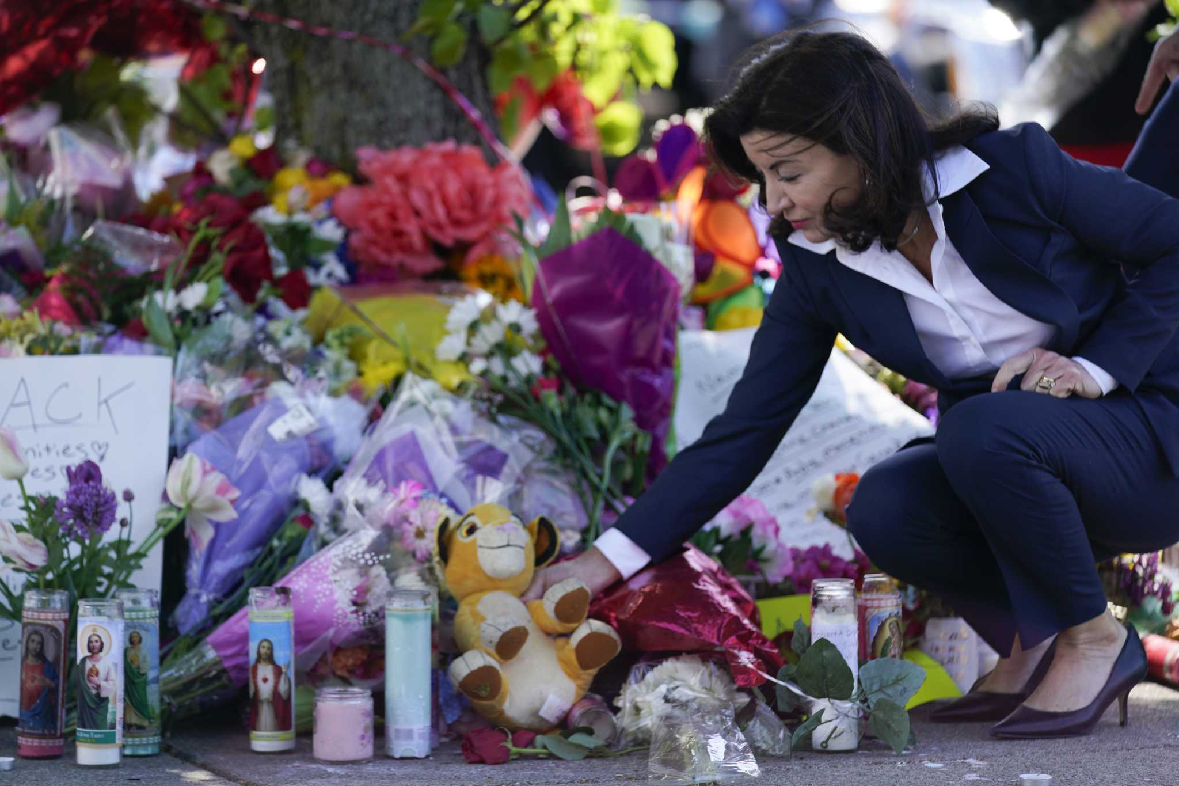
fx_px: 5108
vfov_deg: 8.8
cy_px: 393
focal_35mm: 156
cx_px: 590
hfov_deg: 13.2
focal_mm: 156
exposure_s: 1/800
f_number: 3.2
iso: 200
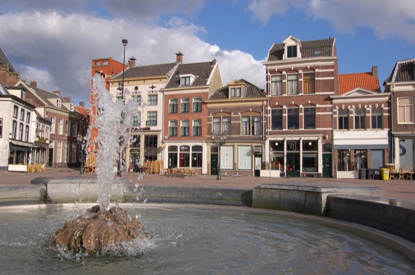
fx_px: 345
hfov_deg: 62.0
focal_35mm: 30
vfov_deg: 43.5
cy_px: 138
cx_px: 208
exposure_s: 1/320
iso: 200
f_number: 9
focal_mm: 20
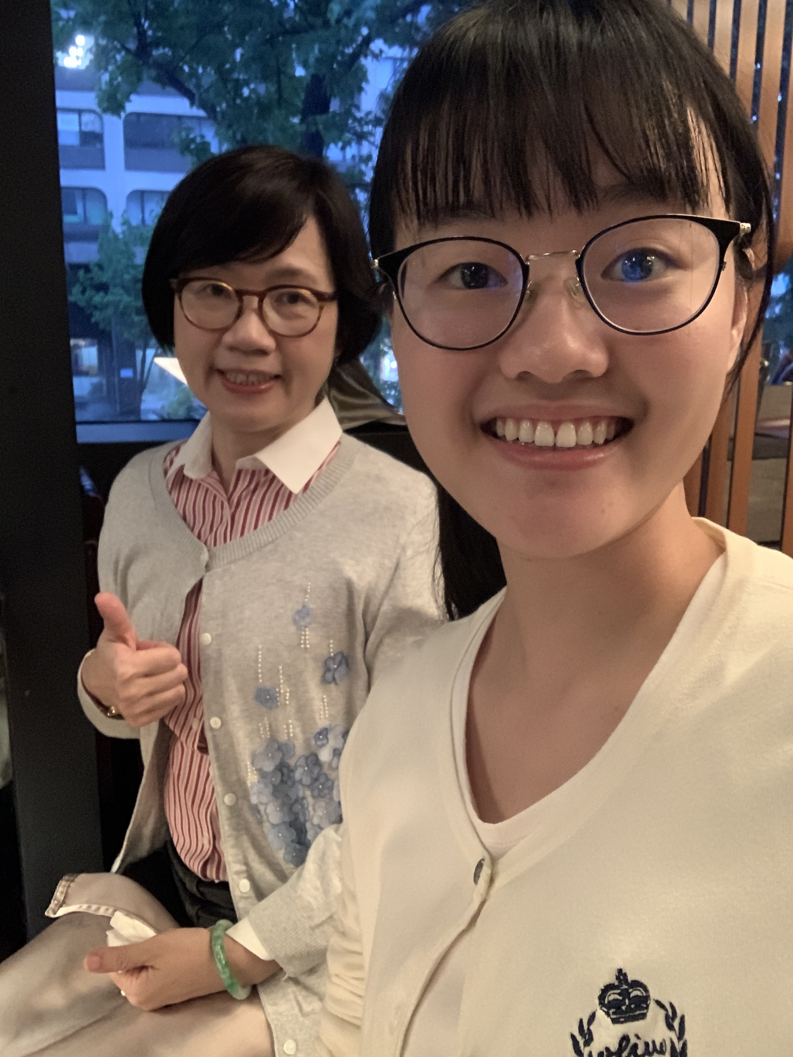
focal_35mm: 32
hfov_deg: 44.2
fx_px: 977
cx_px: 396
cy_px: 528
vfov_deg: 56.8
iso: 640
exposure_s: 1/15
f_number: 2.2
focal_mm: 2.87
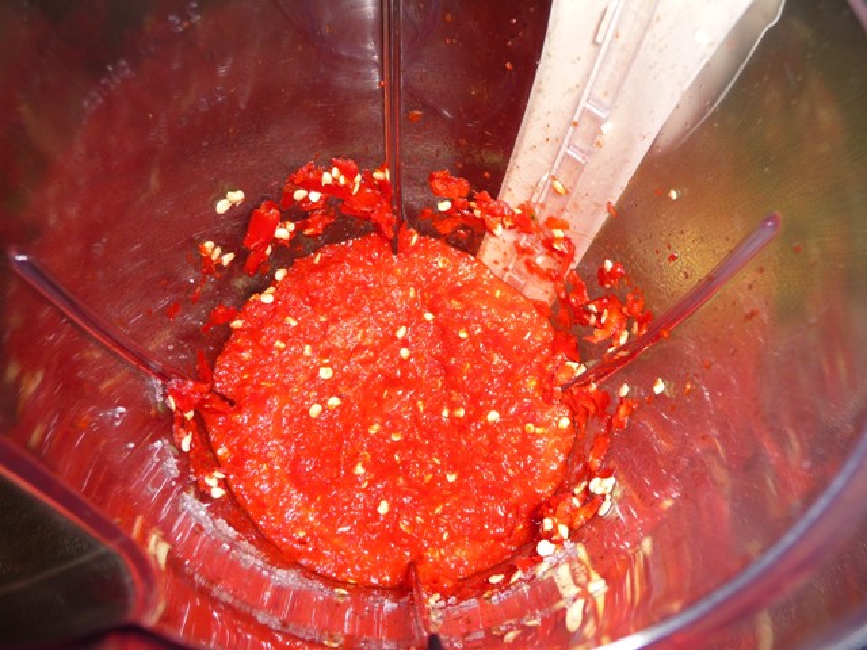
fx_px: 751
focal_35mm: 30
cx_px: 434
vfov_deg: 46.8
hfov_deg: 60.0
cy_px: 325
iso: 100
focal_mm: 5
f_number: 3.4
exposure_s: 1/30
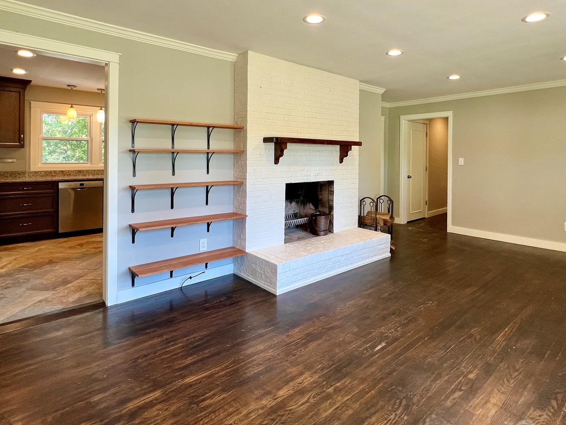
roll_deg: -0.5
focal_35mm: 19
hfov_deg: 84.6
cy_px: 159
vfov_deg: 67.6
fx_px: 311
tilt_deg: -1.7
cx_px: 298
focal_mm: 1.57
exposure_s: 1/120
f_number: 1.8
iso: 100
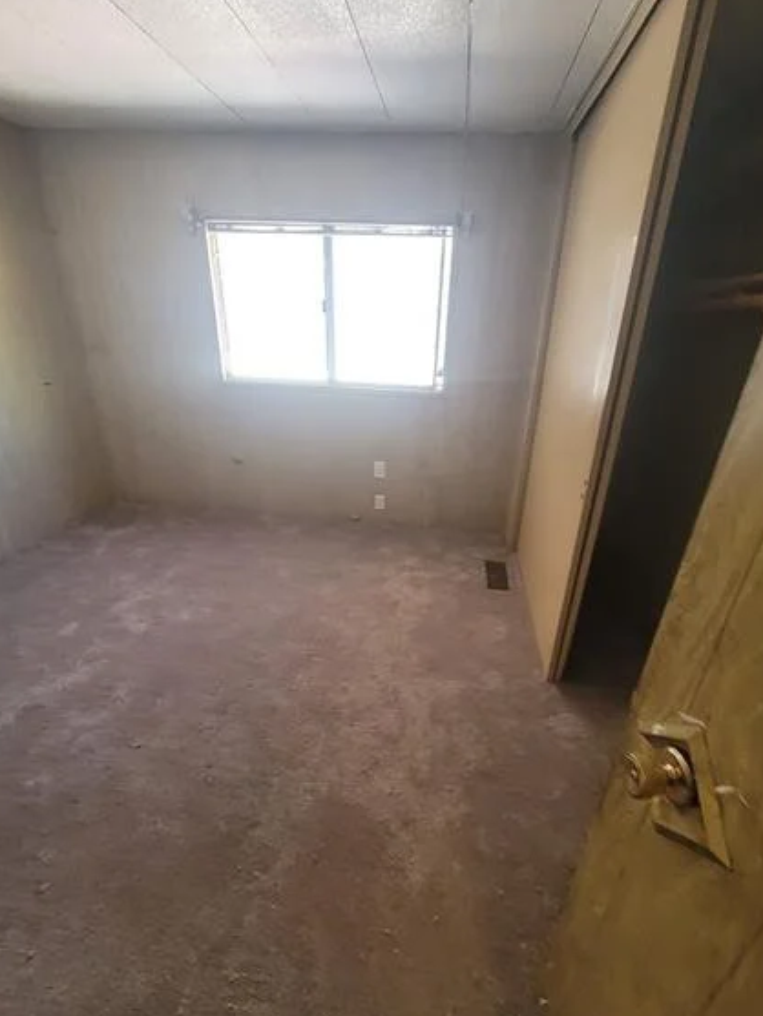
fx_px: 411
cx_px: 405
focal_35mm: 14
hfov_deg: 85.6
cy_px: 524
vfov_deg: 102.0
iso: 200
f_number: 2.2
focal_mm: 2.2
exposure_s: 1/60
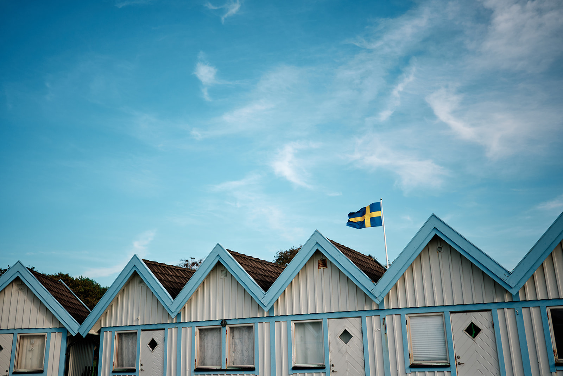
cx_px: 282
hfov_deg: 54.4
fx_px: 547
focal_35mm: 35
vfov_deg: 37.9
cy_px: 188
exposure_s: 1/7000
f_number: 1.4
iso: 125
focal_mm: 23
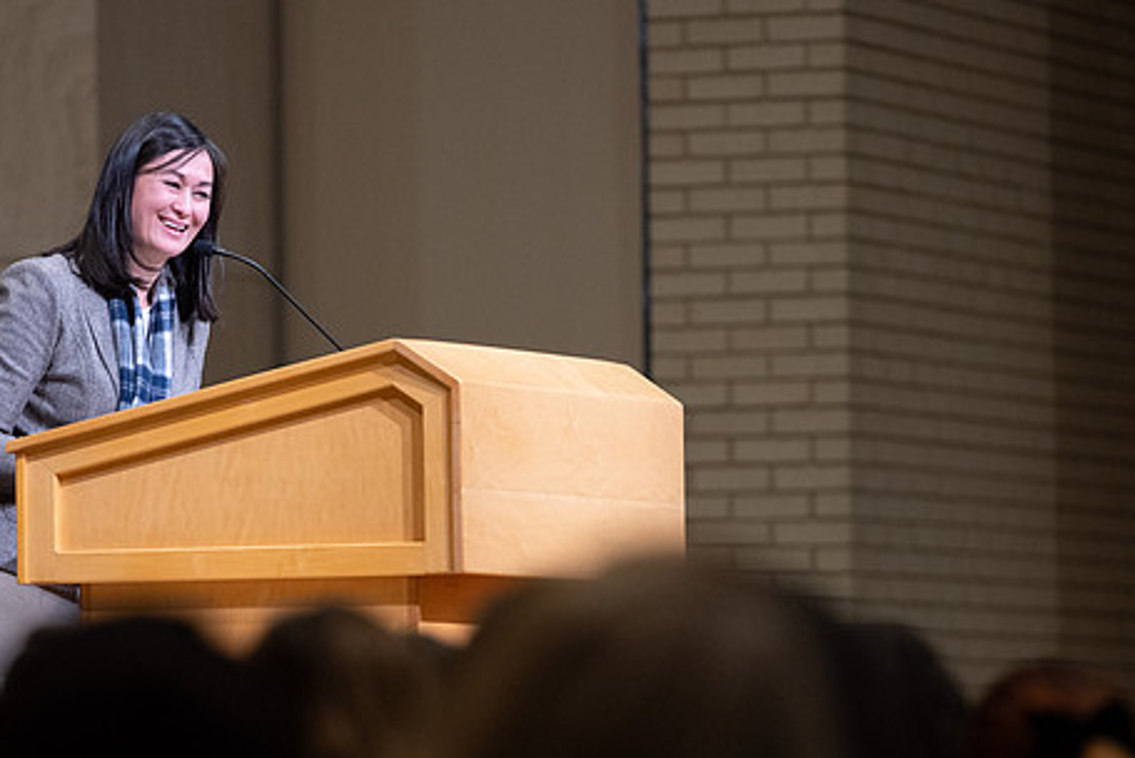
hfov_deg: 6.2
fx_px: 10442
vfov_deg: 4.2
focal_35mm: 331
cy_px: 508
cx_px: 466
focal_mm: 200
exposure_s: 1/400
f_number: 3.2
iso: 1250
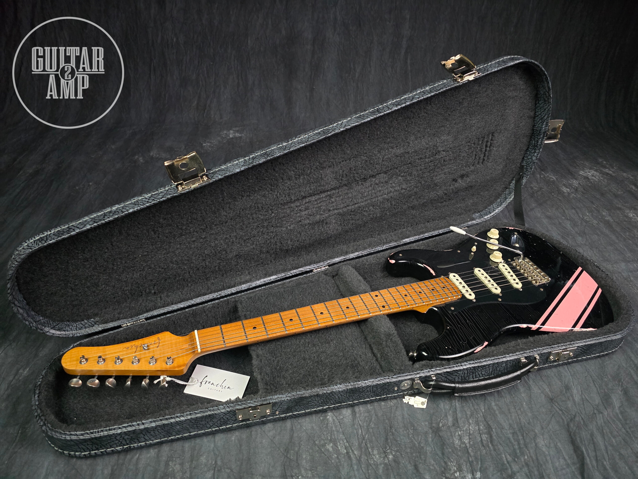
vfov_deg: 58.9
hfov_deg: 73.9
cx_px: 319
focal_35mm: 23
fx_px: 424
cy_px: 240
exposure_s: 1/100
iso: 1000
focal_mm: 6.3
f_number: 1.7
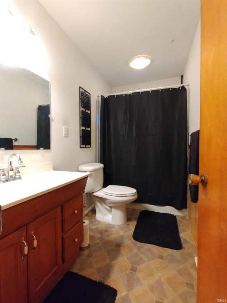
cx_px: 114
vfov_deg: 94.5
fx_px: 140
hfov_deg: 78.1
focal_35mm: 16
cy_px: 152
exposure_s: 1/30
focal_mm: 1.66
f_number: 2.2
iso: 631
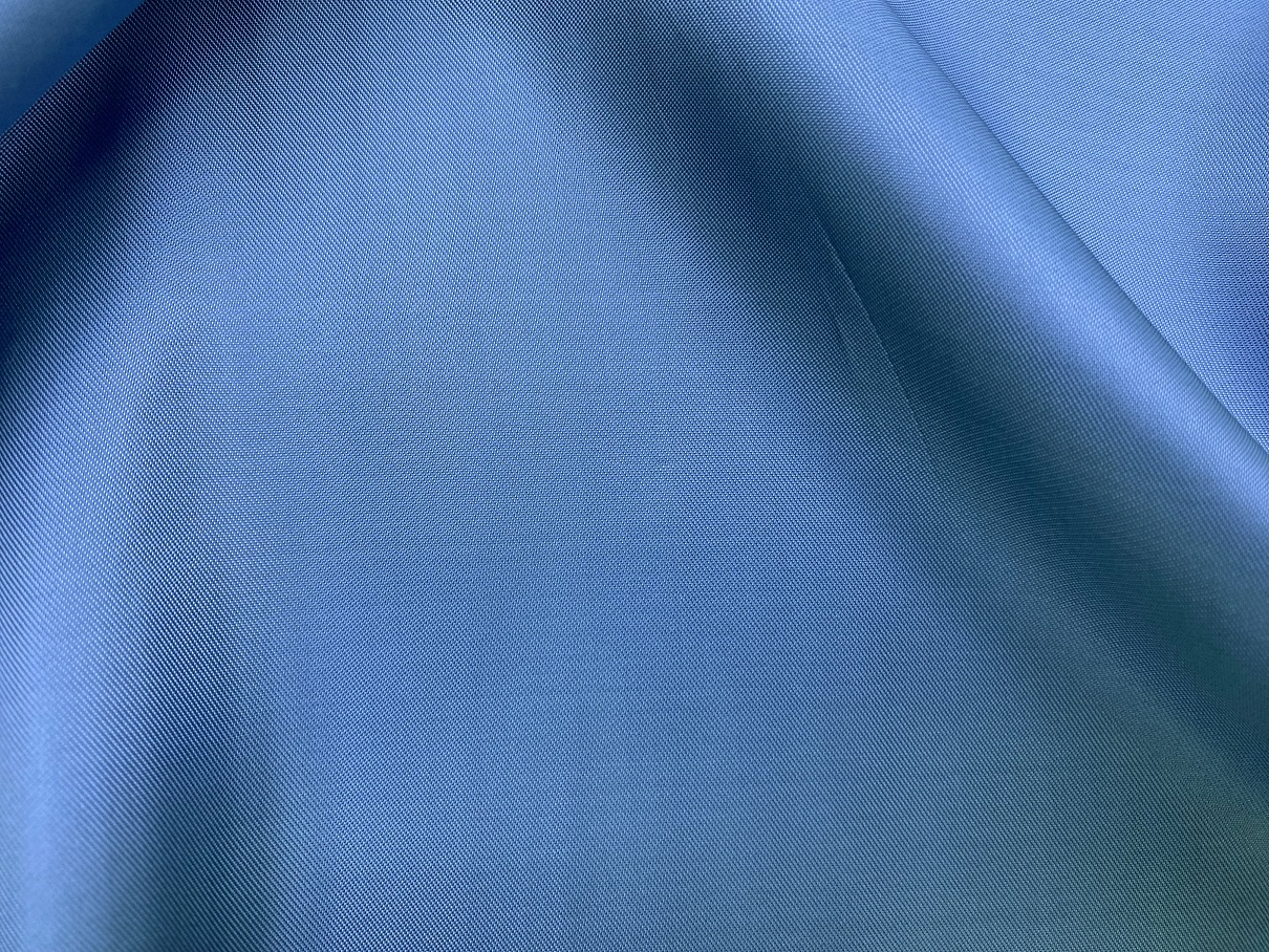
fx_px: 917
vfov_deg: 54.9
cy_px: 476
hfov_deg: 69.4
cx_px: 634
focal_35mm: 25
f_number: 1.8
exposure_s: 1/100
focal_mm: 4.25
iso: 125
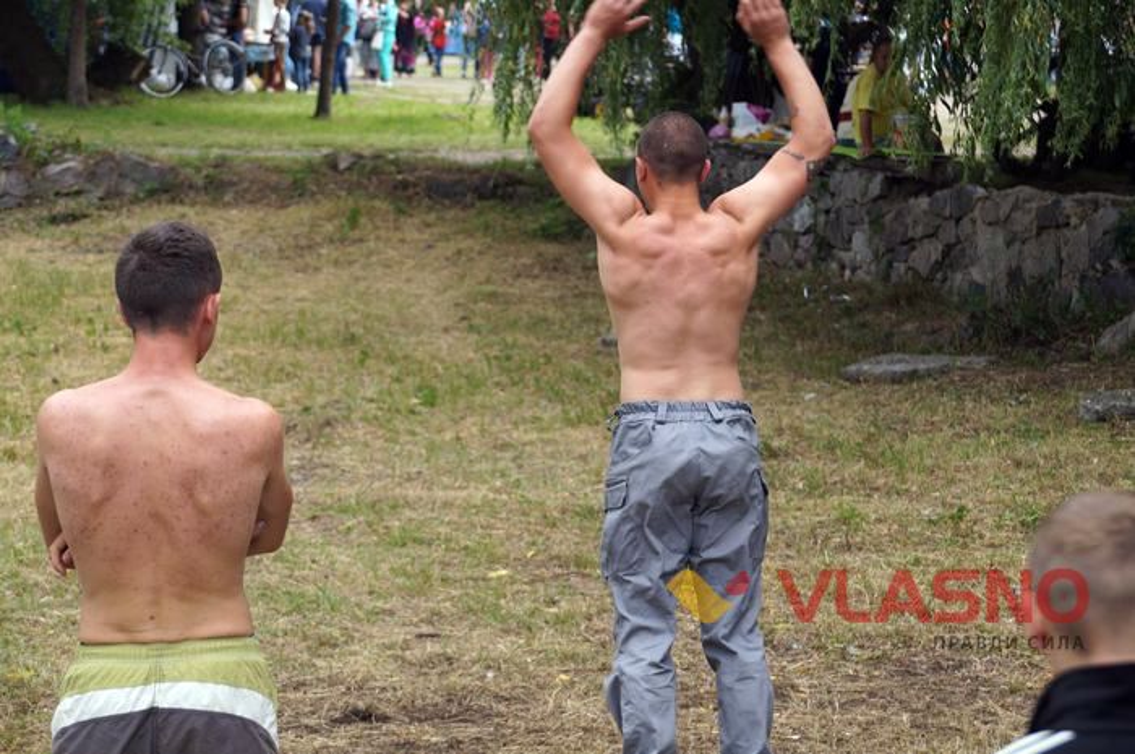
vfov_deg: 13.0
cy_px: 377
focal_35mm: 105
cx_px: 568
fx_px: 3307
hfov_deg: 19.5
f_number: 5.6
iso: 125
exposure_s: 1/160
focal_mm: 70
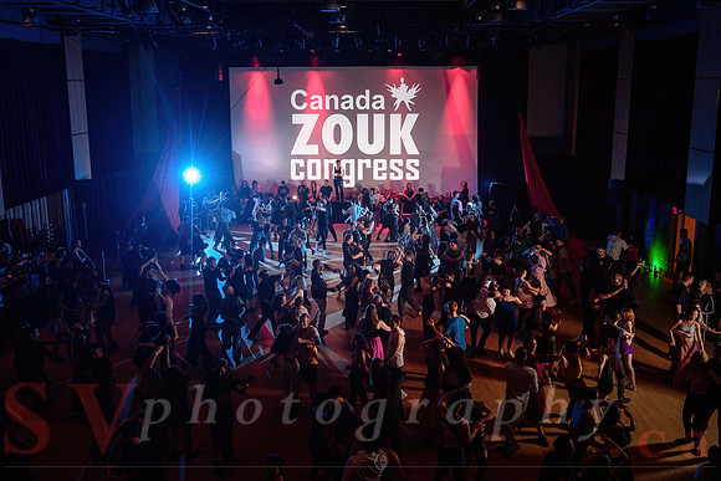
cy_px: 213
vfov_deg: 36.7
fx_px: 724
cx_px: 361
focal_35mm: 36
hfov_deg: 52.9
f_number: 3.5
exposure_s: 1/50
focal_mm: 32
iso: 800
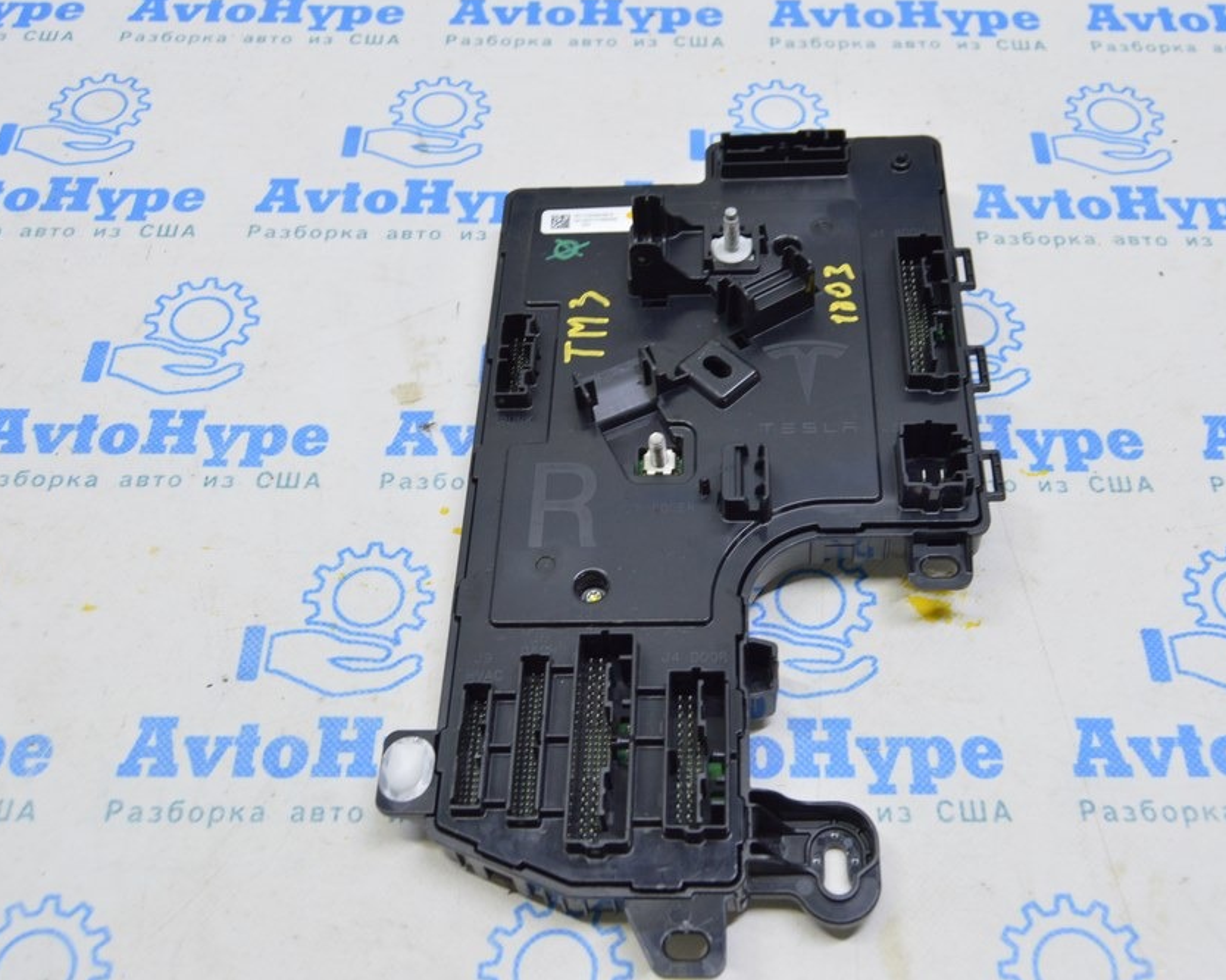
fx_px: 1379
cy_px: 483
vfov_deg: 39.1
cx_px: 673
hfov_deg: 47.9
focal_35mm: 38
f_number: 5.6
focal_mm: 22
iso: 400
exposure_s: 1/20
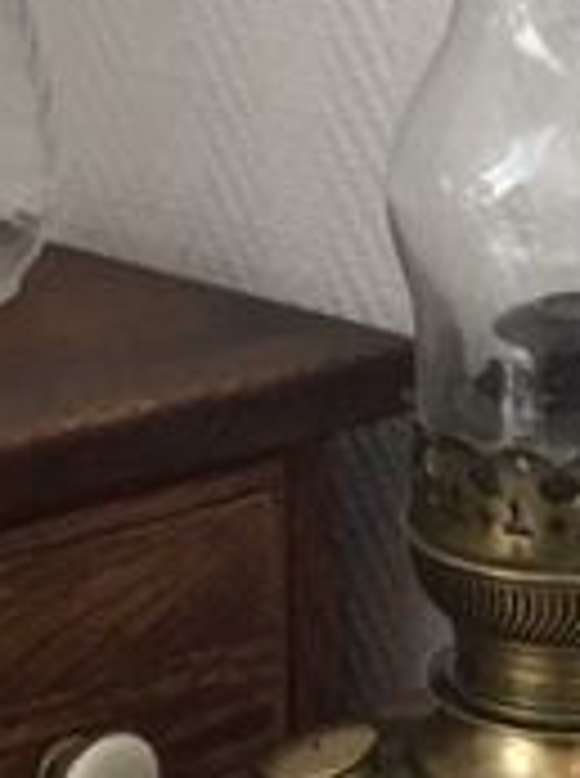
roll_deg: +0.4
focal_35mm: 115
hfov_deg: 12.6
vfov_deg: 17.1
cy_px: 256
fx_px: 2579
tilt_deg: -13.8
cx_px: 679
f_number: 2.4
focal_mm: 3.3
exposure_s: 1/33
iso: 50
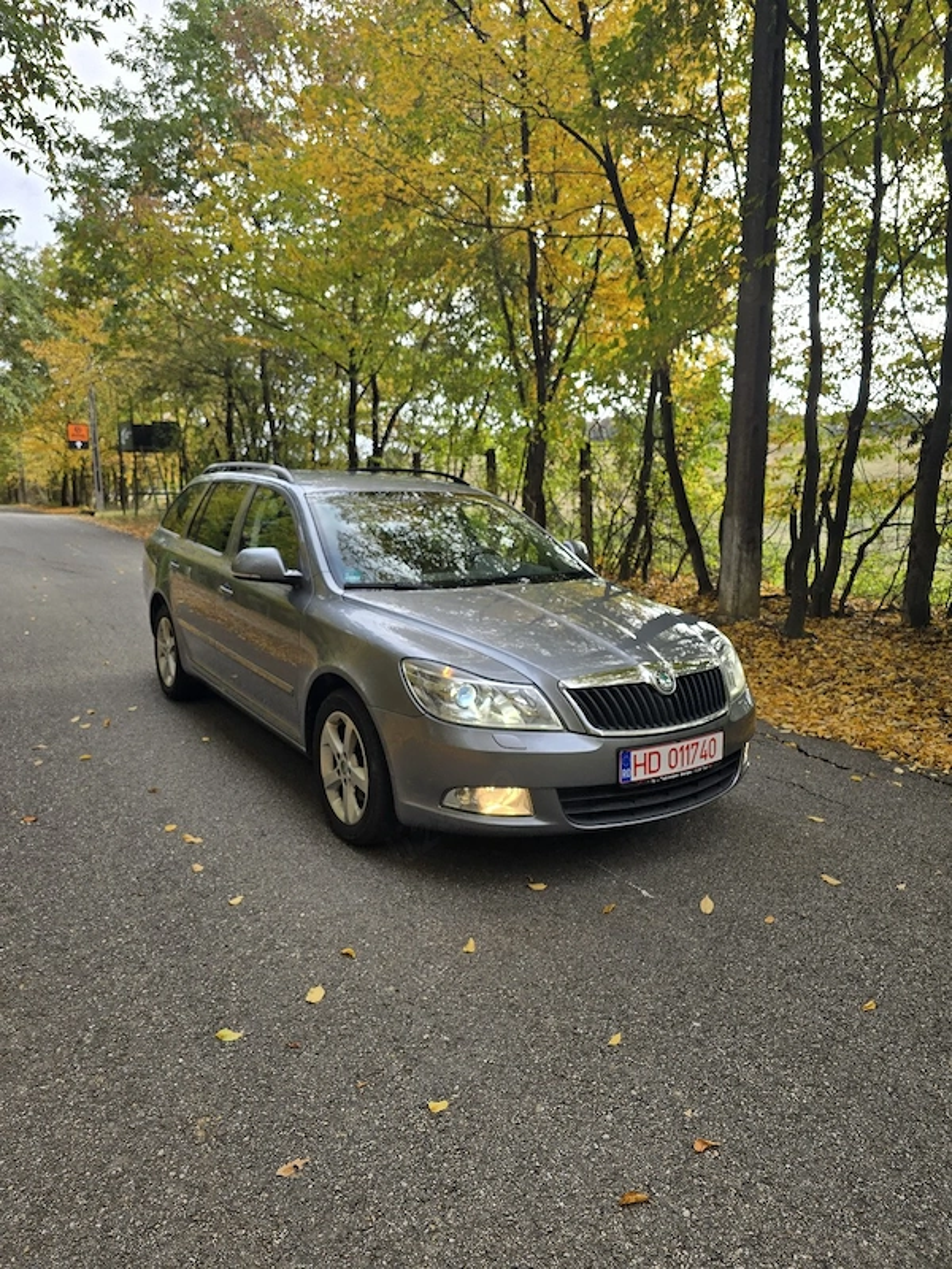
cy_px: 634
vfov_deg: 73.9
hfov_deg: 58.9
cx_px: 476
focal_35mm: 23
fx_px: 843
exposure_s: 1/278
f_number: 1.7
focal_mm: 6.3
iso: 12
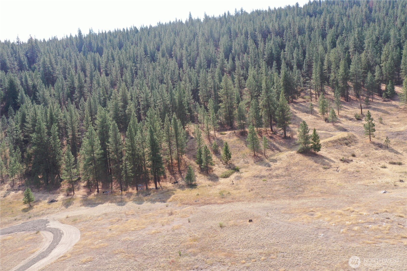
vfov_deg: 46.4
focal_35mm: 28
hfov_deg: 65.5
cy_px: 136
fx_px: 317
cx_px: 204
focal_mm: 10.26
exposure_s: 1/240
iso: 100
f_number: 5
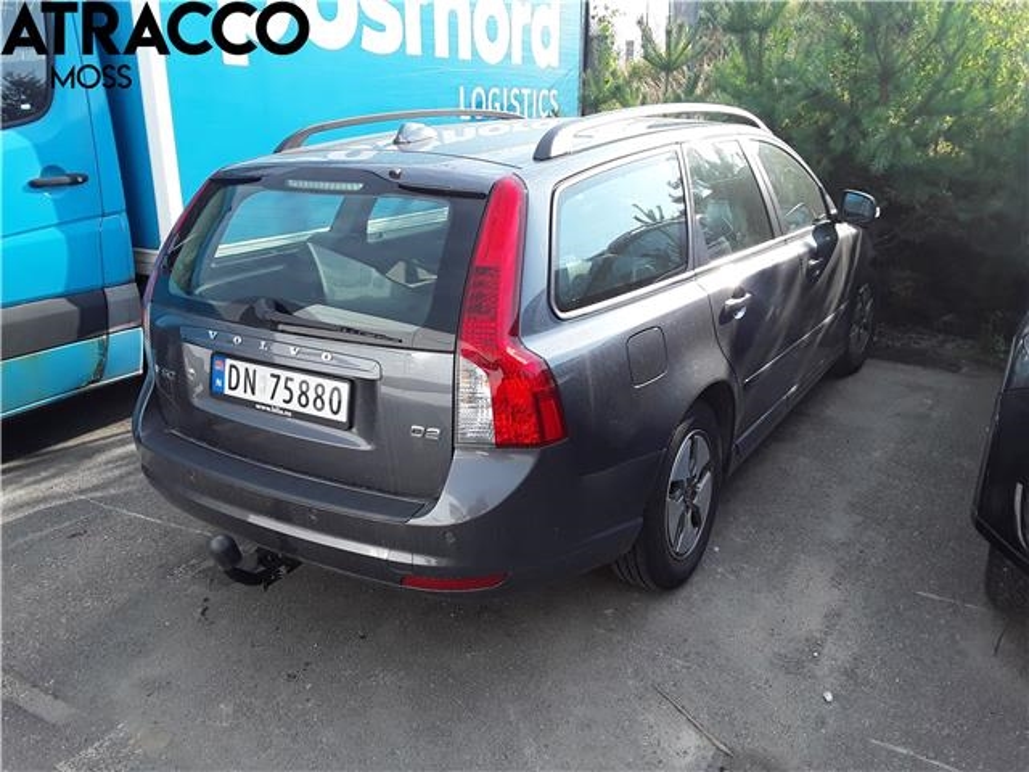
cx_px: 514
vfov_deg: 49.7
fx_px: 832
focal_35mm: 28
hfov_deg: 63.4
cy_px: 386
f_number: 1.9
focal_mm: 2.91
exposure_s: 1/487
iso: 40
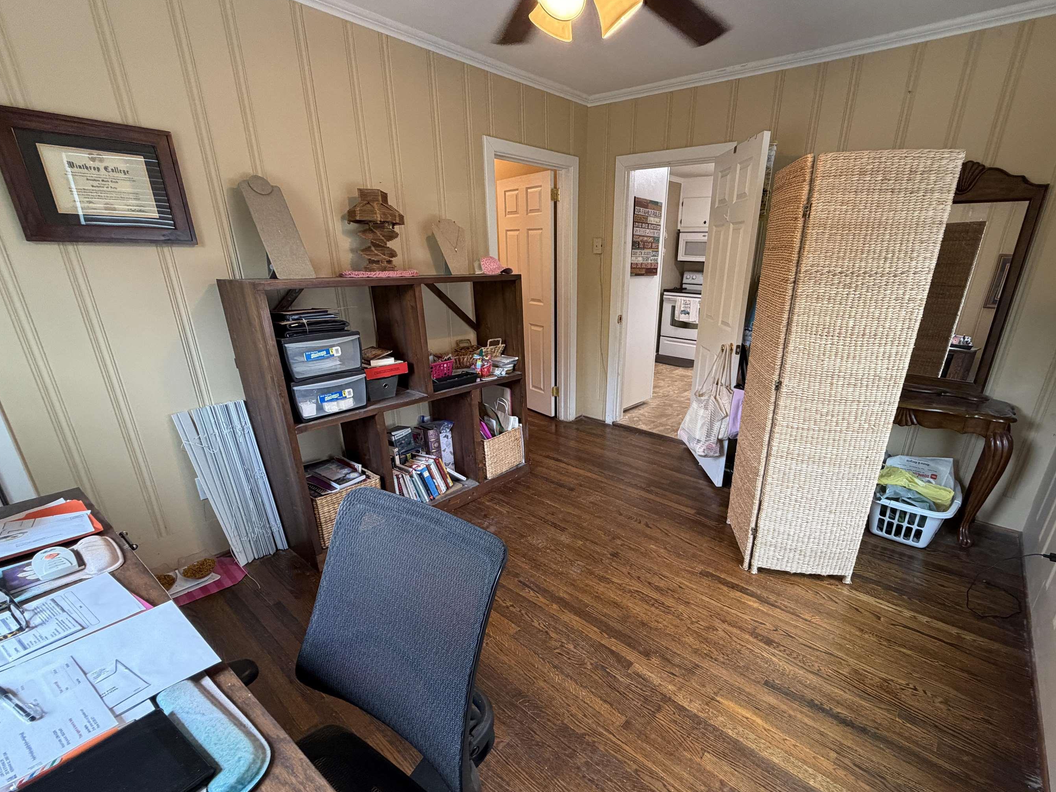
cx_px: 585
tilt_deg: -21.1
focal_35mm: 16
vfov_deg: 77.9
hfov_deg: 94.1
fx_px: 488
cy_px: 434
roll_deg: -1.0
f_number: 2.2
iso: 250
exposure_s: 1/60
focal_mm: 2.22
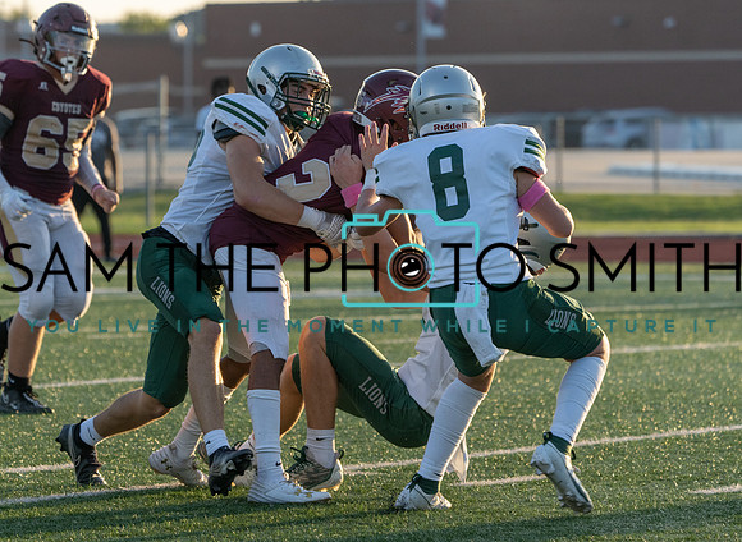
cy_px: 295
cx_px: 298
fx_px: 6606
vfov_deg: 4.7
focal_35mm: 311
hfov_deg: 6.4
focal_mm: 259
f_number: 7.1
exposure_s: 1/1000
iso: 1000
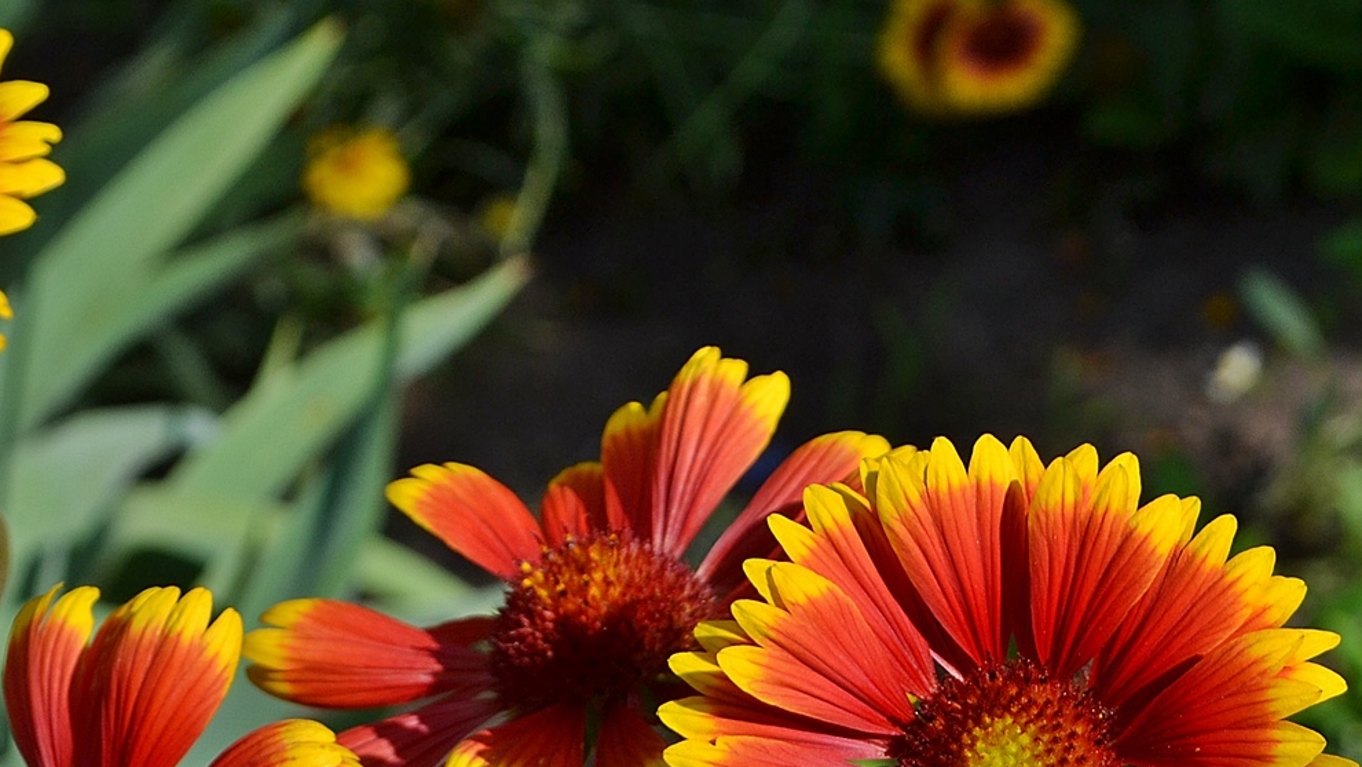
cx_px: 732
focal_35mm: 128
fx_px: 4623
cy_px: 741
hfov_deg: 16.8
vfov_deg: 9.4
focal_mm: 42
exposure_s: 1/250
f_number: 8
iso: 100
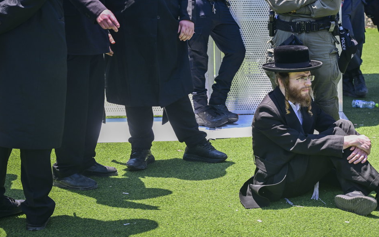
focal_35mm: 85
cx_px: 265
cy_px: 62
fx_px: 878
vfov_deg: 15.3
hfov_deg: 24.2
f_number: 4.5
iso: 200
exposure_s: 1/500
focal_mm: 56
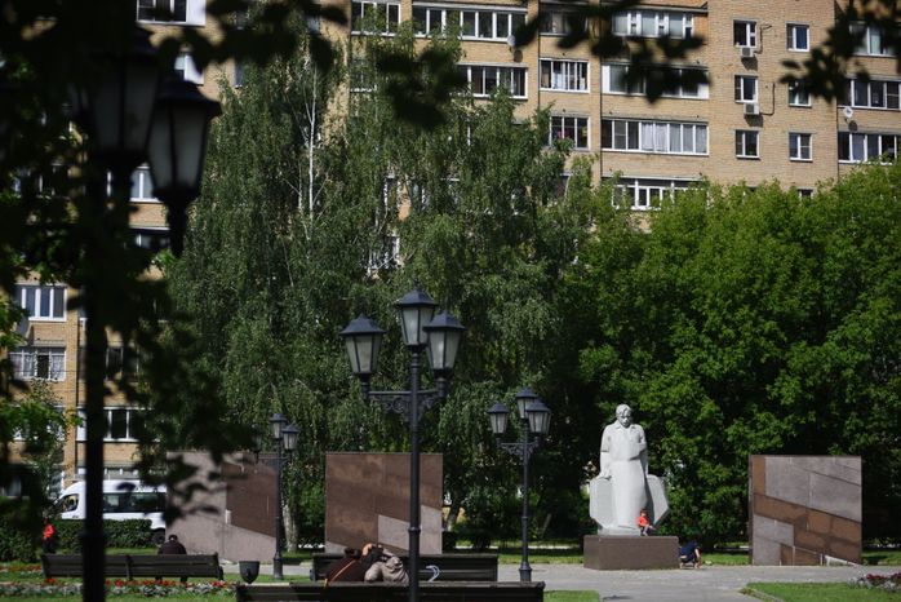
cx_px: 450
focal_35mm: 80
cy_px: 301
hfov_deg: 25.4
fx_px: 2003
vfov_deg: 17.1
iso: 100
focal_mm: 80
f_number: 2.8
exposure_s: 1/2500
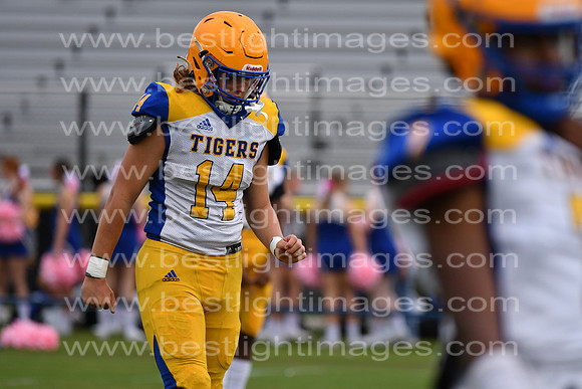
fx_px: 7276
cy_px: 194
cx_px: 291
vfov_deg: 3.1
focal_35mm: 450
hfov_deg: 4.6
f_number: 4
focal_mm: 300
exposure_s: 1/800
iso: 400
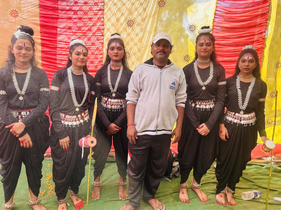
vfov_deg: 49.7
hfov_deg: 63.4
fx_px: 227
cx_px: 138
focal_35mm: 28
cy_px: 106
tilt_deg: -10.6
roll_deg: -3.2
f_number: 1.5
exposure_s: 1/138
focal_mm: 5.7
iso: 32
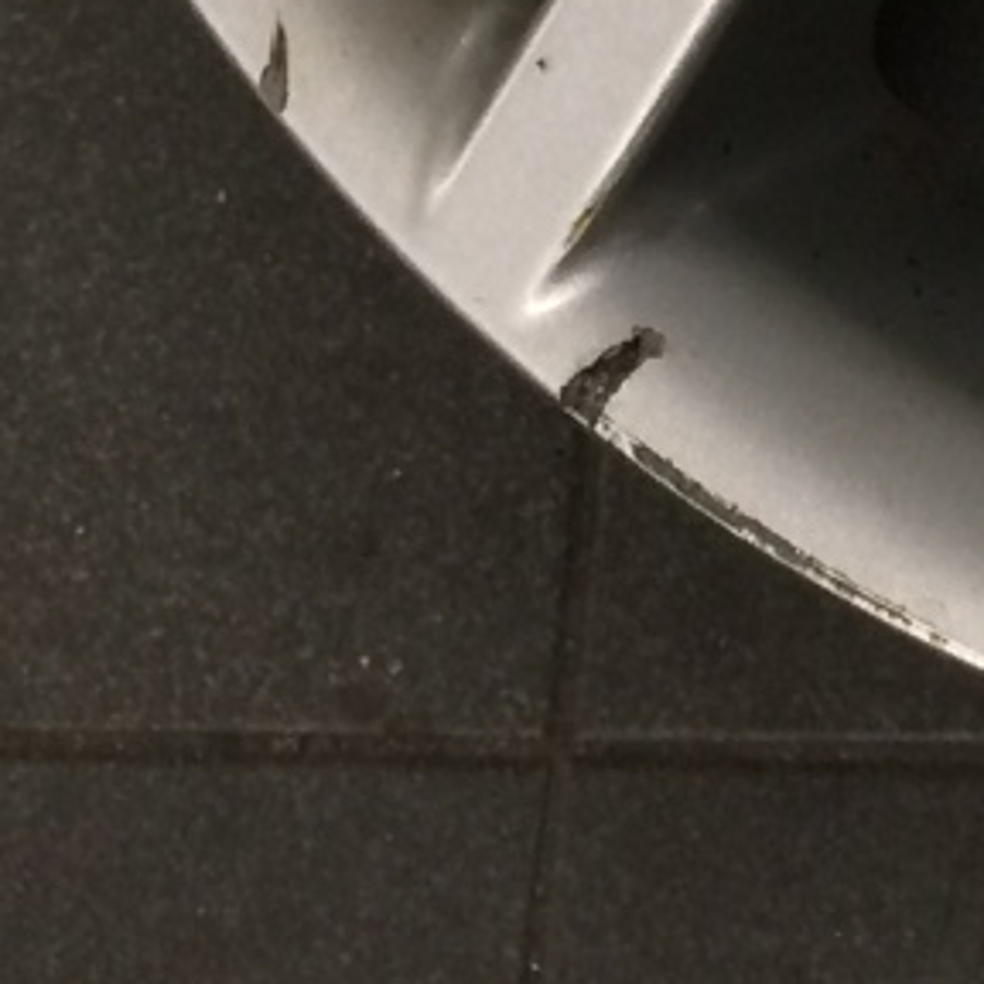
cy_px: -1073
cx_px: 1913
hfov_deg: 11.0
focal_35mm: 145
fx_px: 4663
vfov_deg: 10.8
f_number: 2.2
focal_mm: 4.15
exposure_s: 1/33
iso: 50
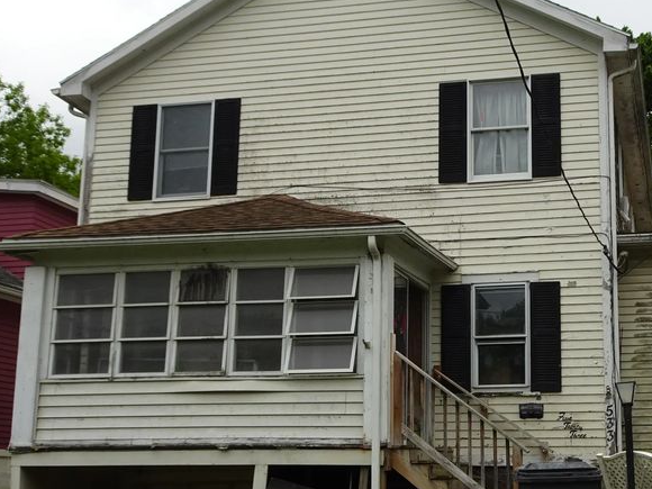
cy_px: 301
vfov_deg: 27.4
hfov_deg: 35.5
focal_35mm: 53
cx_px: 480
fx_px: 998
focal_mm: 5.11
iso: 80
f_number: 3.5
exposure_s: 1/320
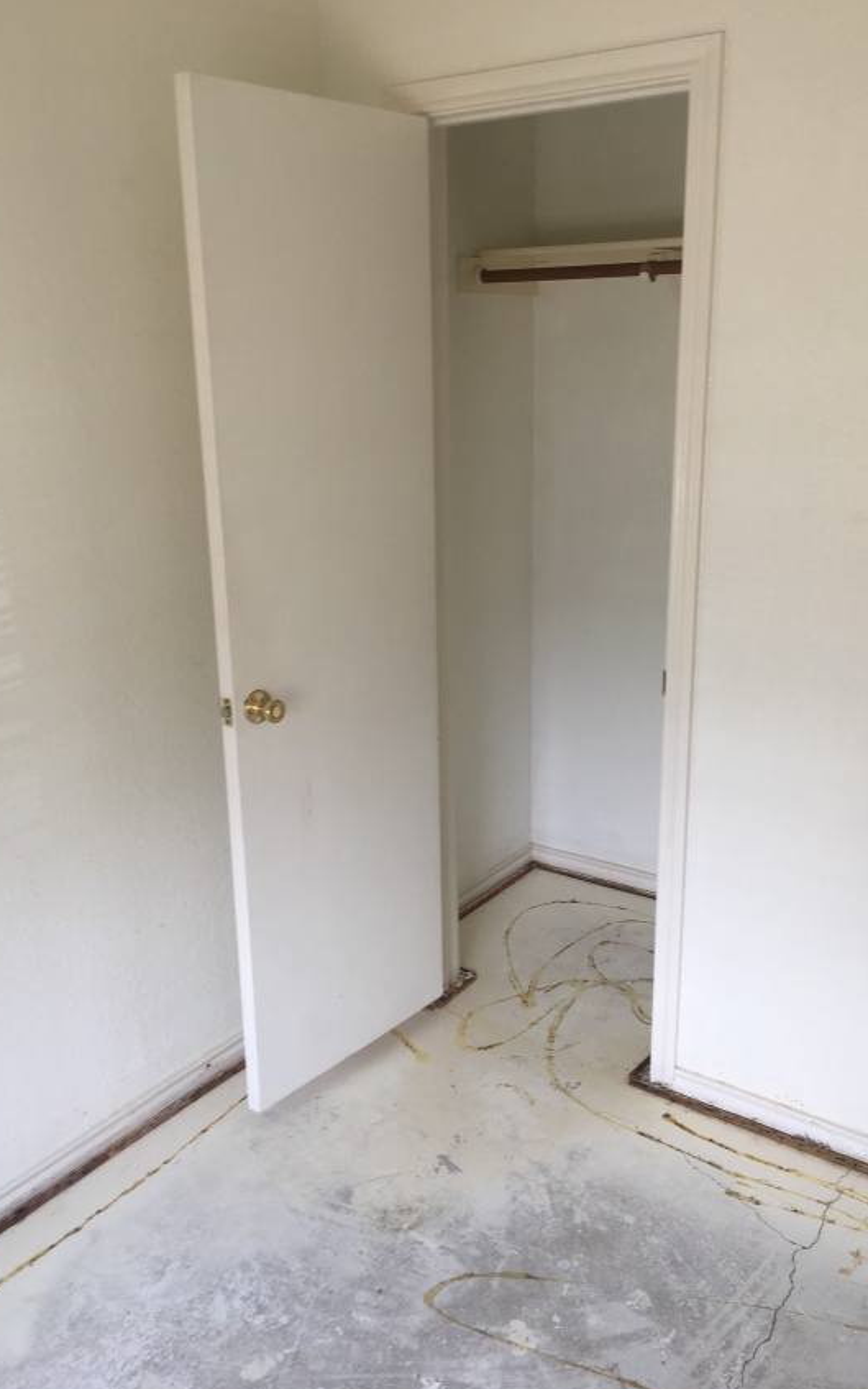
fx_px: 1173
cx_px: 450
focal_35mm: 31
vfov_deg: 61.2
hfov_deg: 40.6
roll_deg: +0.6
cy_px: 695
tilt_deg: -14.4
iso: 25
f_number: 2.2
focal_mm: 4.15
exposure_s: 1/60
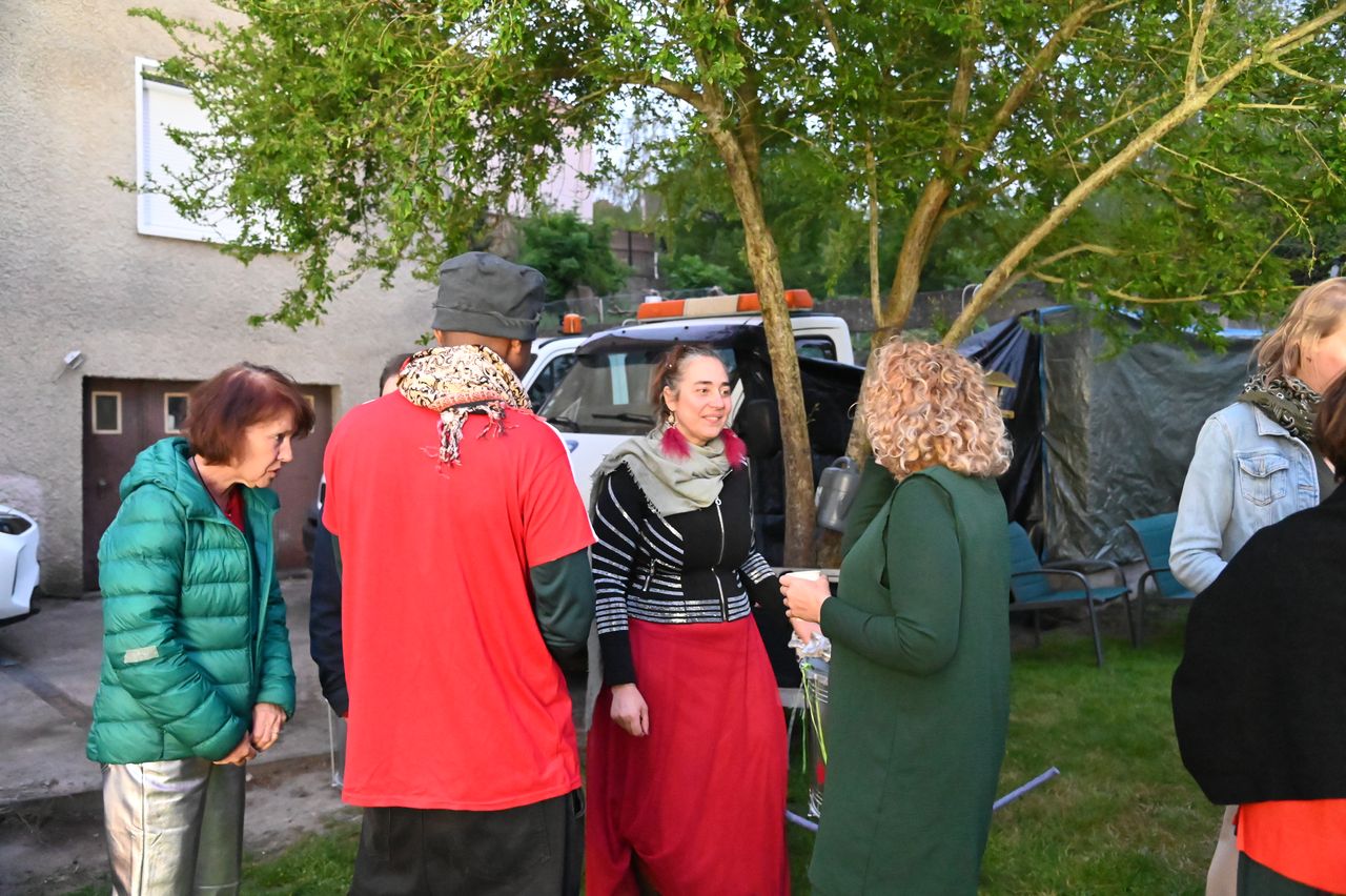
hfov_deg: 62.0
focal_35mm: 30
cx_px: 673
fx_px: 1121
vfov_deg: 43.6
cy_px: 448
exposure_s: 1/50
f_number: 4
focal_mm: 30
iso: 25600
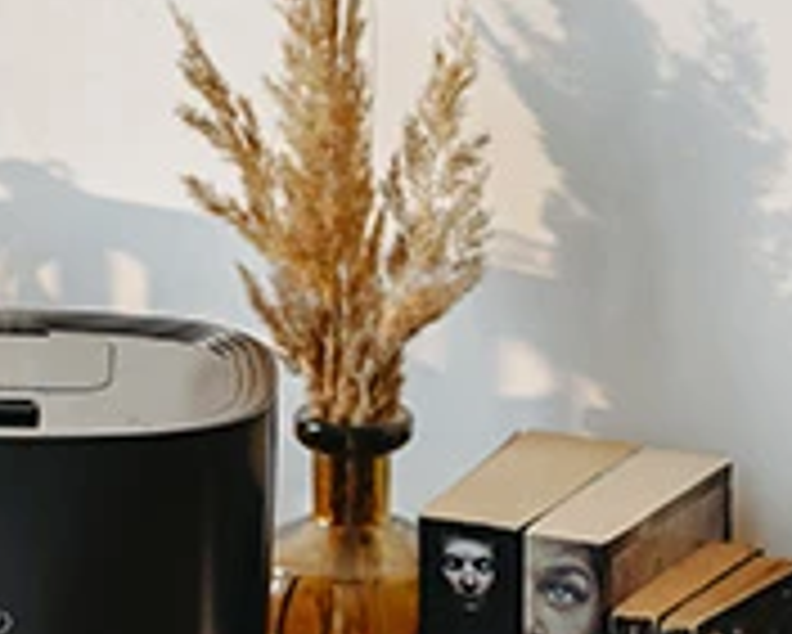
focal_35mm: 226
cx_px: 418
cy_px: 695
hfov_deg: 8.5
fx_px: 5300
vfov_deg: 6.8
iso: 100
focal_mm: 85
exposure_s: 1/160
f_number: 3.2
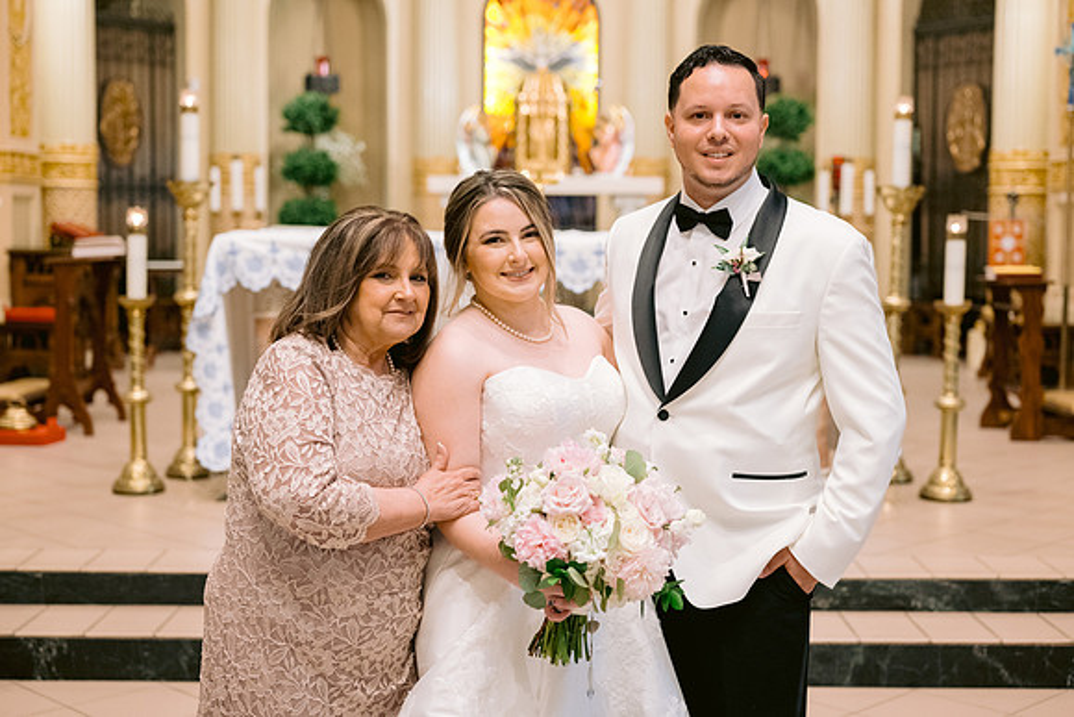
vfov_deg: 25.6
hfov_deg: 37.5
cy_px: 352
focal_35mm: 53
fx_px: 1580
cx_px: 532
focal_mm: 50
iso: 1600
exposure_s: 1/250
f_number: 2.5
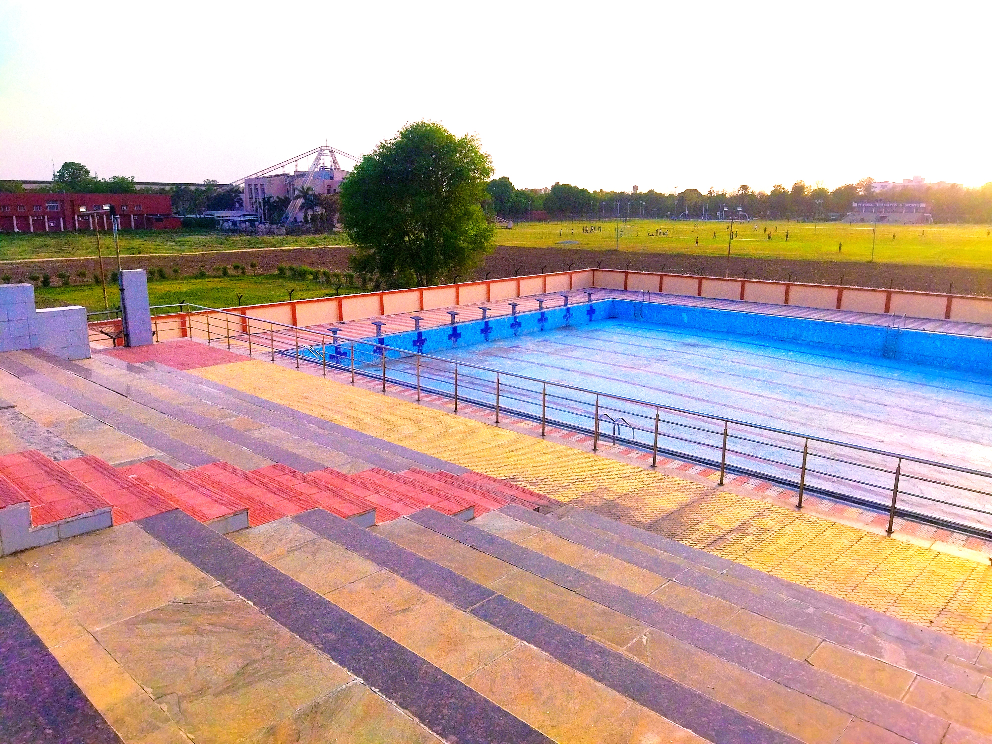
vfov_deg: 51.4
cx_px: 496
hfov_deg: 65.3
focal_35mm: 27
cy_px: 372
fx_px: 774
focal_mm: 4.71
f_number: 1.79
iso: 100
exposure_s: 1/2284
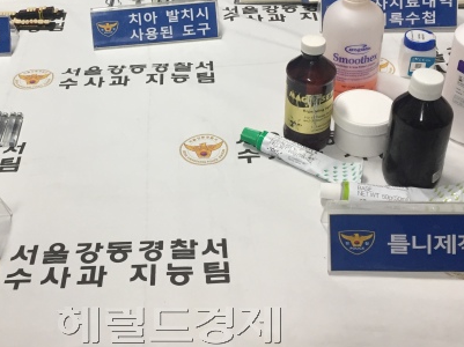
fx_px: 629
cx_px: 168
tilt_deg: -36.4
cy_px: 80
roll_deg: +3.5
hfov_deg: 40.1
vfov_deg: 30.2
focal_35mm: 47
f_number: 2.2
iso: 40
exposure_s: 1/30
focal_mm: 4.15
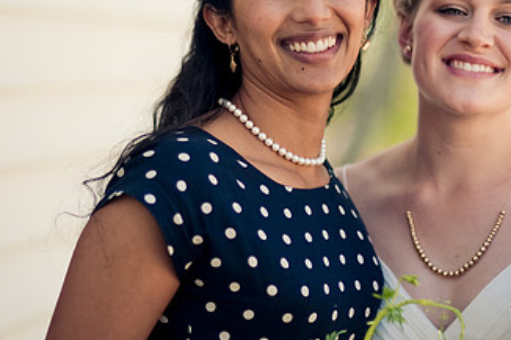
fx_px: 2142
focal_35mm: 151
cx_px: 375
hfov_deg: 13.6
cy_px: 105
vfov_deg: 9.1
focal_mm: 85
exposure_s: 1/2000
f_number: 1.8
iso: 200
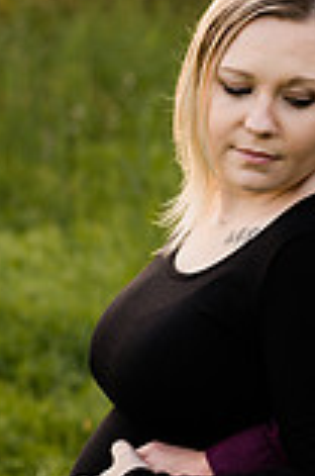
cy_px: 221
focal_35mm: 166
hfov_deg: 8.2
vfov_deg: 12.4
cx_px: 259
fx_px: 2188
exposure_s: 1/200
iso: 400
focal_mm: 58
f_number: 3.2
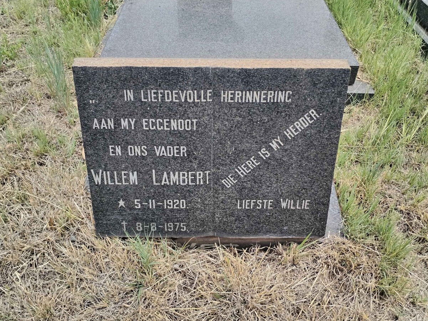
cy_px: 160
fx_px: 383
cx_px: 214
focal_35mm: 31
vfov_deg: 45.4
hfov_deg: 58.4
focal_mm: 4.75
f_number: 1.8
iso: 100
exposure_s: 1/505
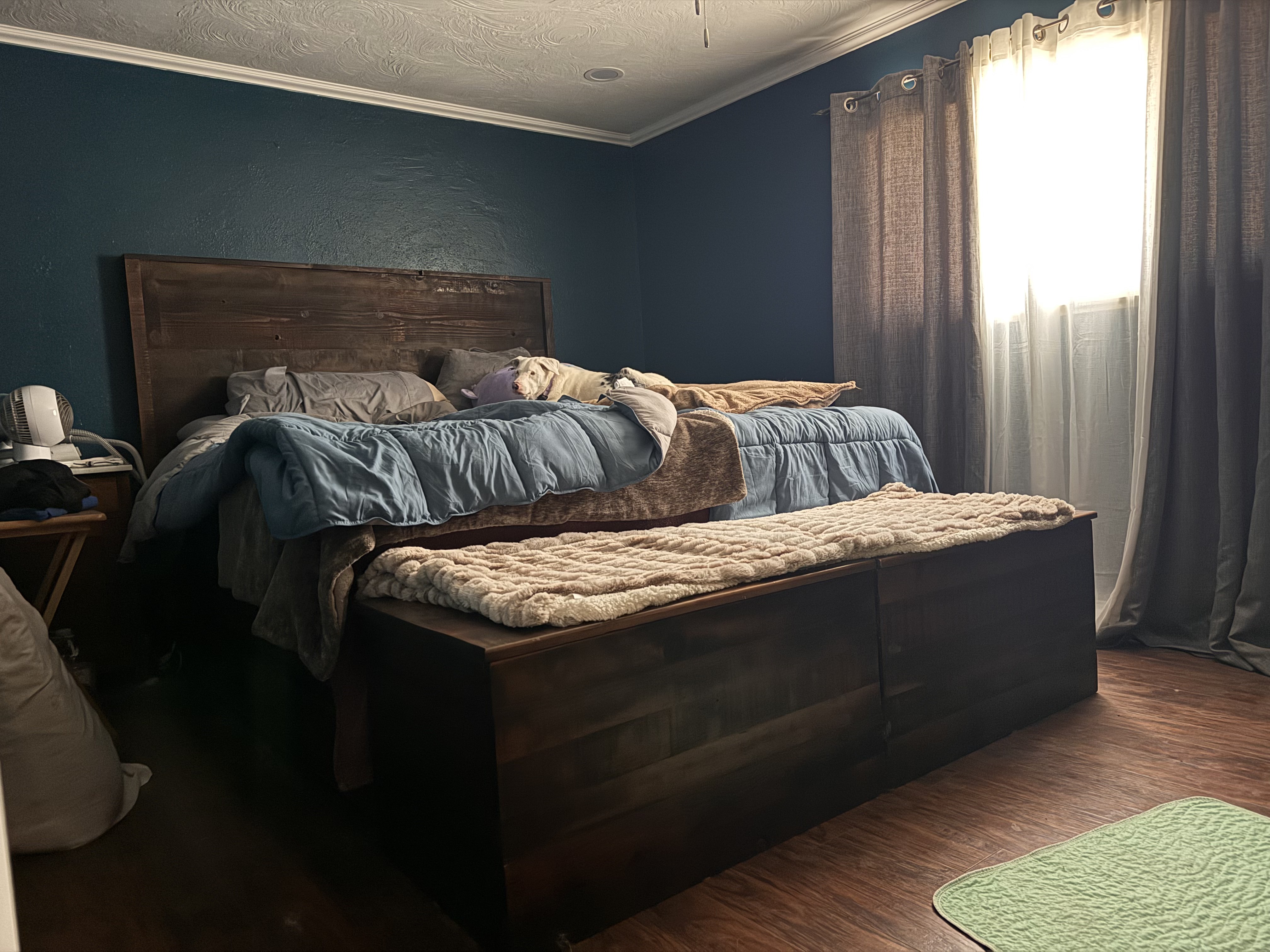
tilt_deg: -4.6
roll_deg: +3.3
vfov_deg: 56.8
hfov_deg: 71.6
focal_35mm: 24
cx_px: 635
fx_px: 881
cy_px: 476
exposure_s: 1/27
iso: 1600
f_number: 1.78
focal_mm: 6.76
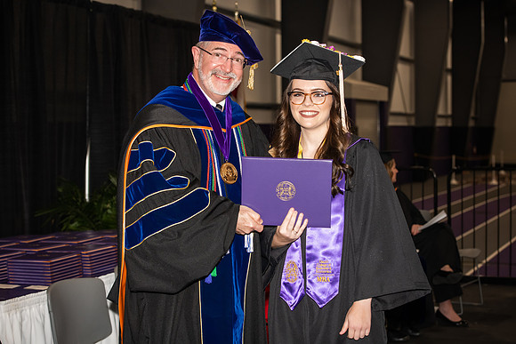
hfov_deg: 28.8
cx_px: 258
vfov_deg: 19.5
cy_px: 172
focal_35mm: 70
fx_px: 1004
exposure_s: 1/200
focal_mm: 70
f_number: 5.6
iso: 1000
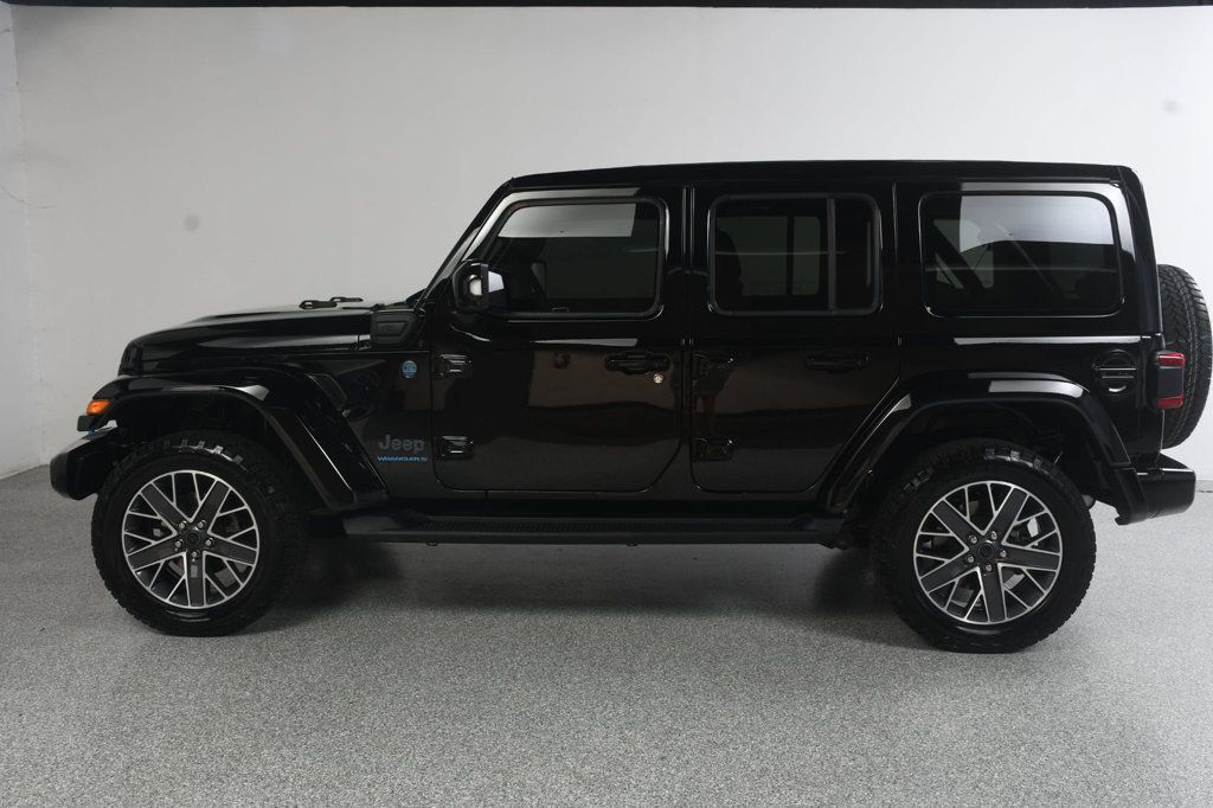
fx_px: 1145
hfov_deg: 55.8
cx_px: 606
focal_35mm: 34
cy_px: 404
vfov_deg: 38.9
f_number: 9
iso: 100
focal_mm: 23
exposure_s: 1/160
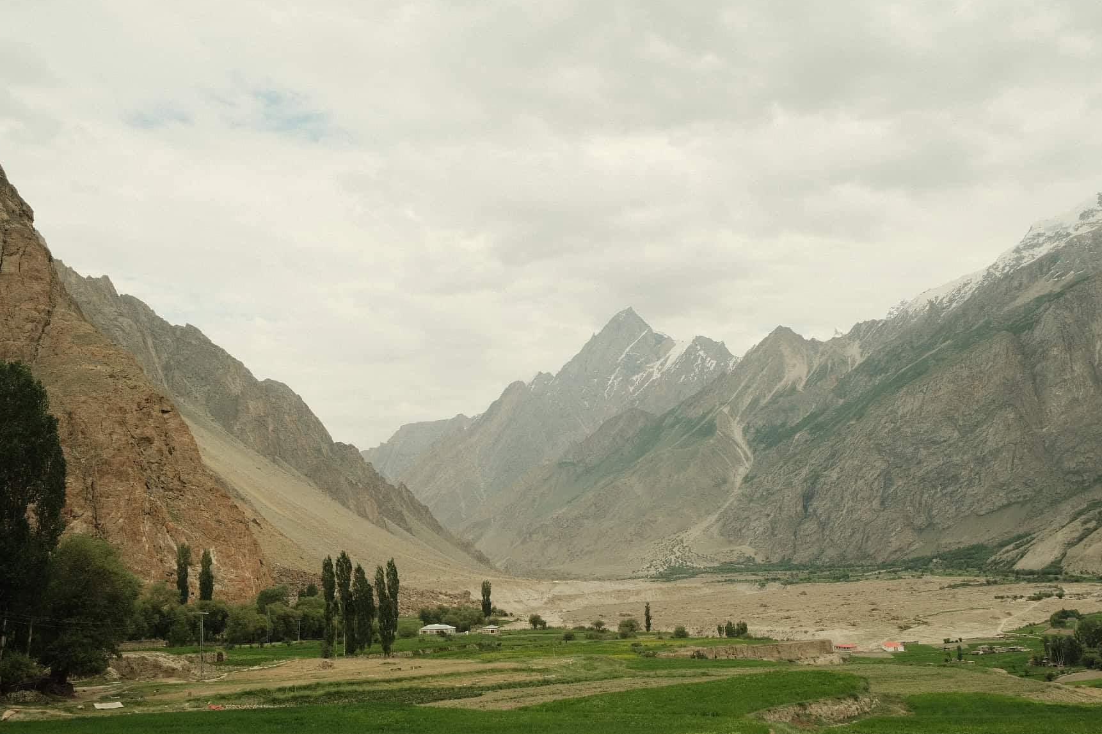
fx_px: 1010
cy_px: 375
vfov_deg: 40.0
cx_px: 558
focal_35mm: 33
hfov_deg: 57.2
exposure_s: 1/300
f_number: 11
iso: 640
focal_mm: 21.4
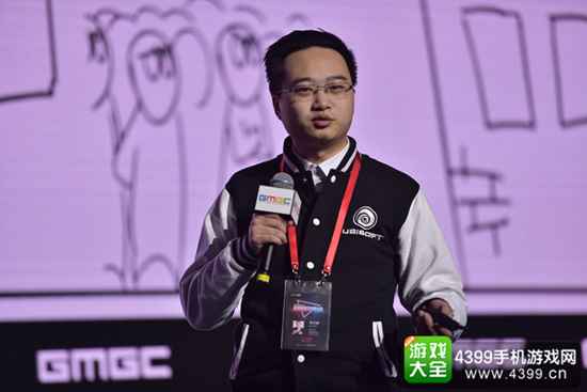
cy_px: 196
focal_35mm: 185
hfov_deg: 11.1
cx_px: 294
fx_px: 3017
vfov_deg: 7.4
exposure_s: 1/200
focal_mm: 185
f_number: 2.8
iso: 200
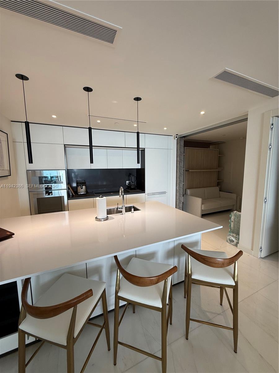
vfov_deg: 102.1
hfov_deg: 85.7
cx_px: 140
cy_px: 186
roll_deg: +0.1
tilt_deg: -6.5
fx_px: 150
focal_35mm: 14
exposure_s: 1/120
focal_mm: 2.22
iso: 64
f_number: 2.2
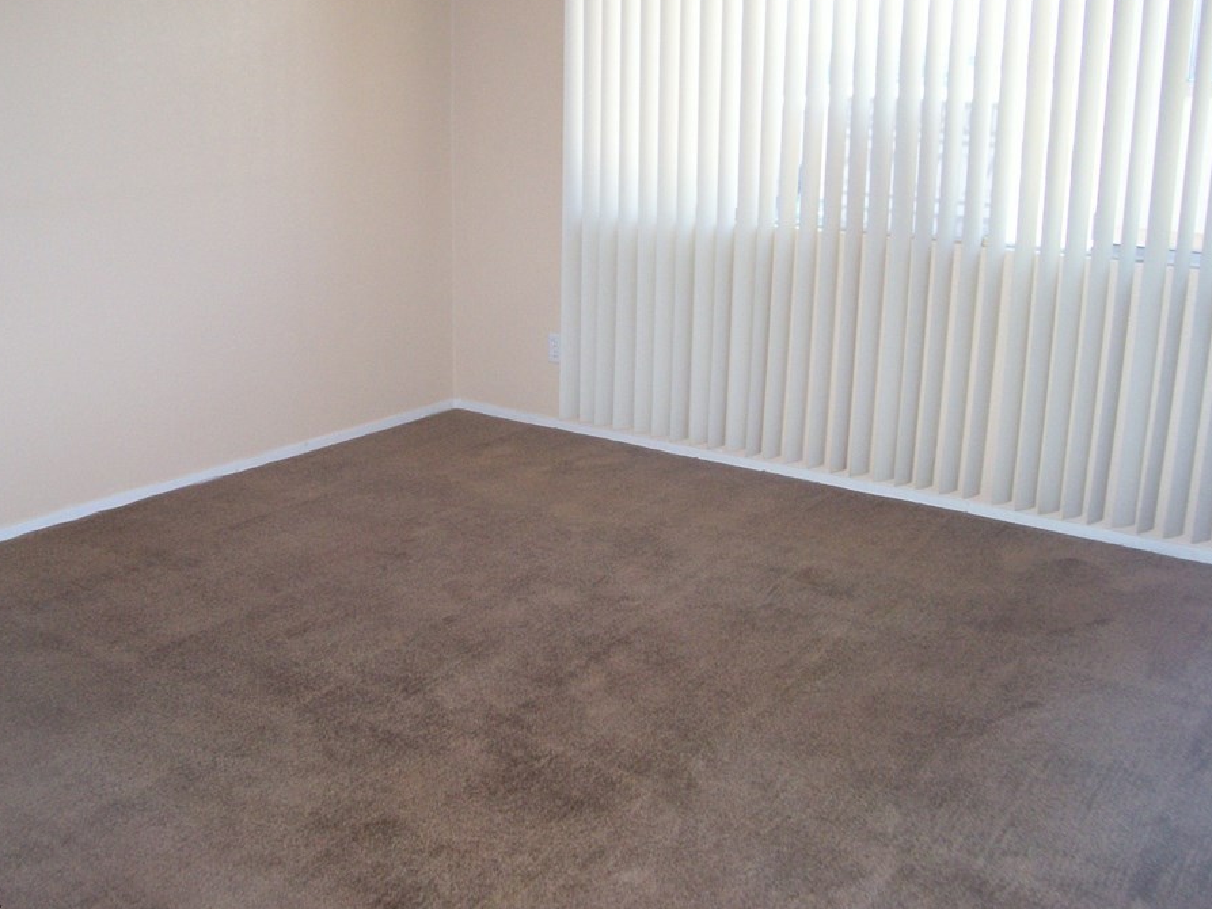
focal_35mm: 39
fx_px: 1366
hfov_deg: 47.8
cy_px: 414
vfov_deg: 36.8
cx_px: 548
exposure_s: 1/112
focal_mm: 5.6
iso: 140
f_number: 2.7
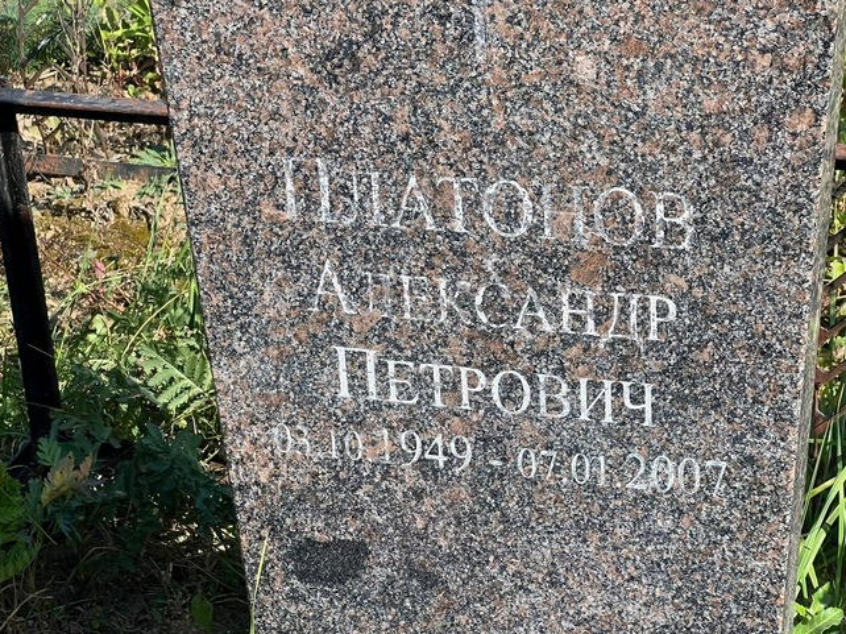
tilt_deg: -25.8
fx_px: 2345
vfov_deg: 15.4
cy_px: 282
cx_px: 488
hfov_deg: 20.4
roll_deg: +1.5
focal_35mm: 96
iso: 32
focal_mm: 9
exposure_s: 1/376
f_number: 2.8
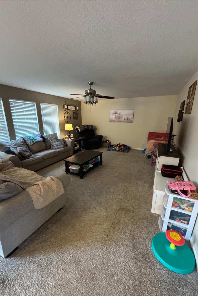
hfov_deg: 77.3
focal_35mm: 15
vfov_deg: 100.4
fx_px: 124
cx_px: 99
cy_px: 152
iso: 1000
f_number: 2.2
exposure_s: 1/60
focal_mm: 2.22
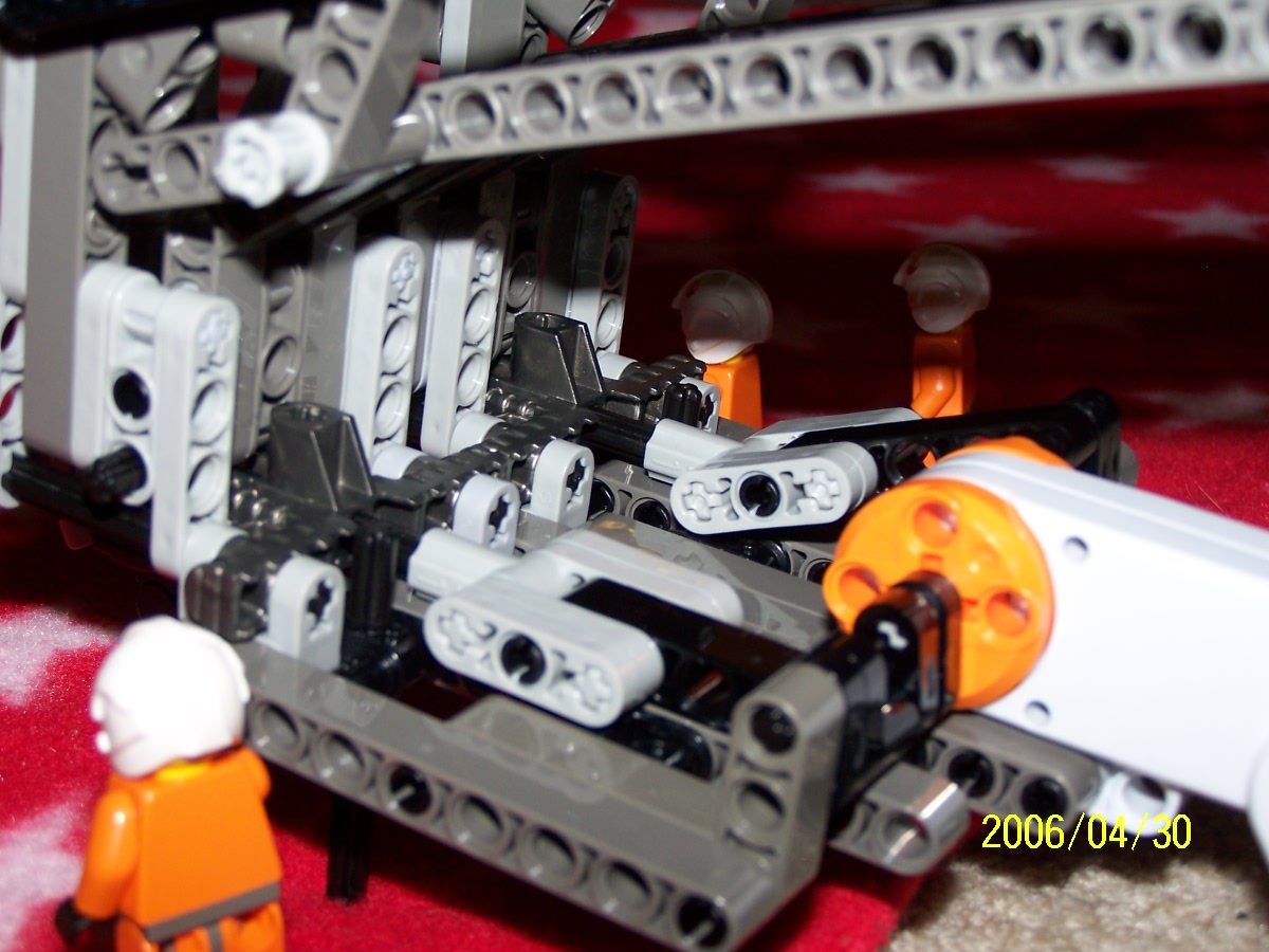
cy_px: 476
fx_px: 2456
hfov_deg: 29.0
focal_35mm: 67
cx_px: 634
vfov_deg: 21.9
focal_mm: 11.1
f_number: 3.2
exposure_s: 1/60
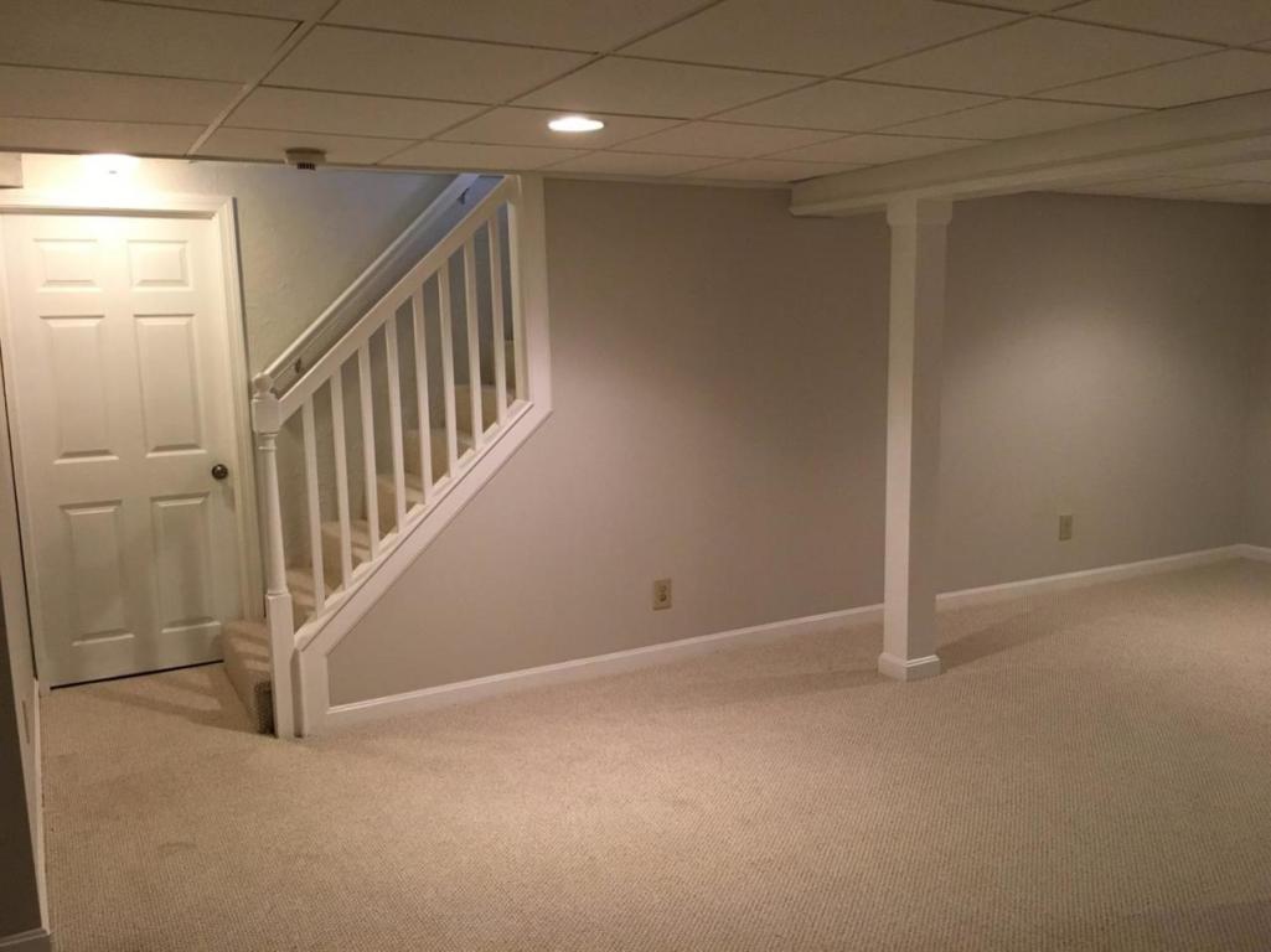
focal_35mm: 29
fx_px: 1064
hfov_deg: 61.7
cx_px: 636
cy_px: 476
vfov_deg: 48.2
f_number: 2.2
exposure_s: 1/30
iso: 125
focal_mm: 4.15
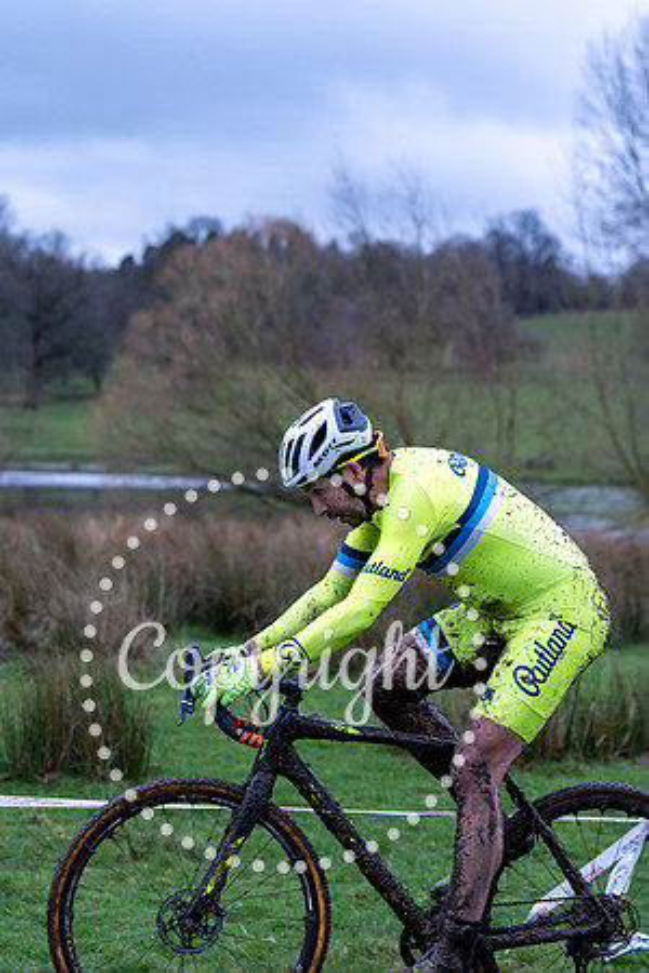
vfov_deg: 25.7
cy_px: 486
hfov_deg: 17.3
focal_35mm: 79
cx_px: 324
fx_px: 2136
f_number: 4
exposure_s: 1/500
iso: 4000
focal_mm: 79
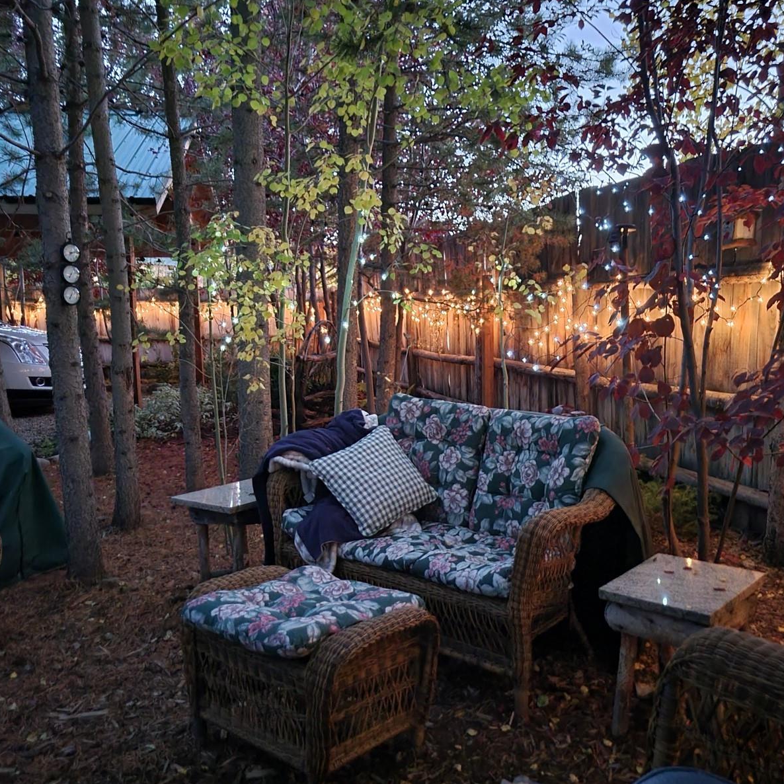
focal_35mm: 31
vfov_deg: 52.5
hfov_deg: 52.5
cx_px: 409
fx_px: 794
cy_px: 395
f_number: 1.8
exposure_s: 1/10
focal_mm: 5.4
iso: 1250
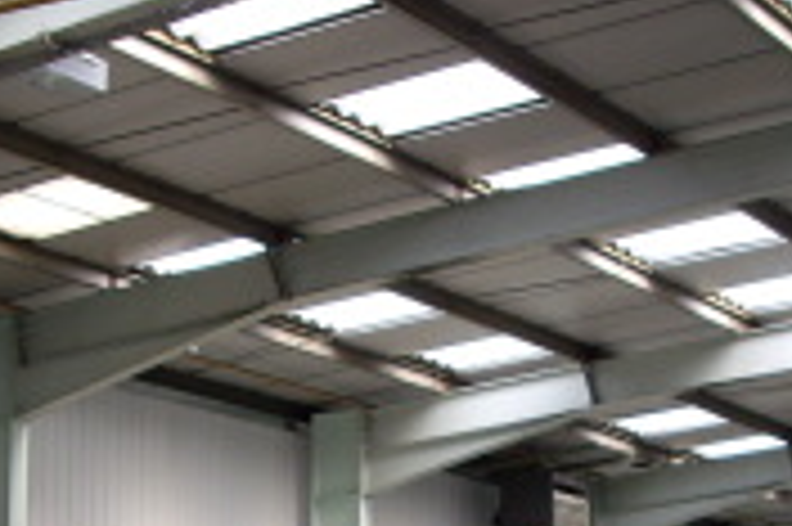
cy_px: 701
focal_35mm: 115
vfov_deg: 11.5
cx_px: 378
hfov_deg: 17.8
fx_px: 2528
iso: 100
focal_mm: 6.2
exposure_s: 1/60
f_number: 2.7
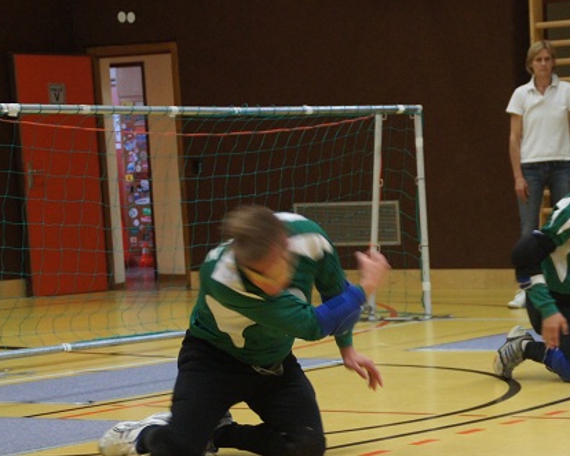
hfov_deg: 14.1
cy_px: 335
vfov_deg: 11.3
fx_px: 2294
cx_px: 487
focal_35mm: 136
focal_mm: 50
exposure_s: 1/80
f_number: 4.5
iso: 1600
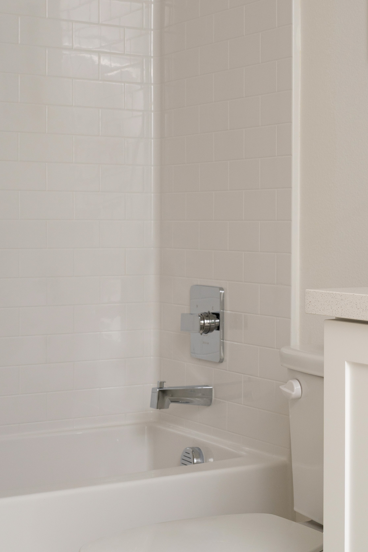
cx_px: 361
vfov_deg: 27.7
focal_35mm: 73
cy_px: 263
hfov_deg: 18.2
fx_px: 1119
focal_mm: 35
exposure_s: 1/30
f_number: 8
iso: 320
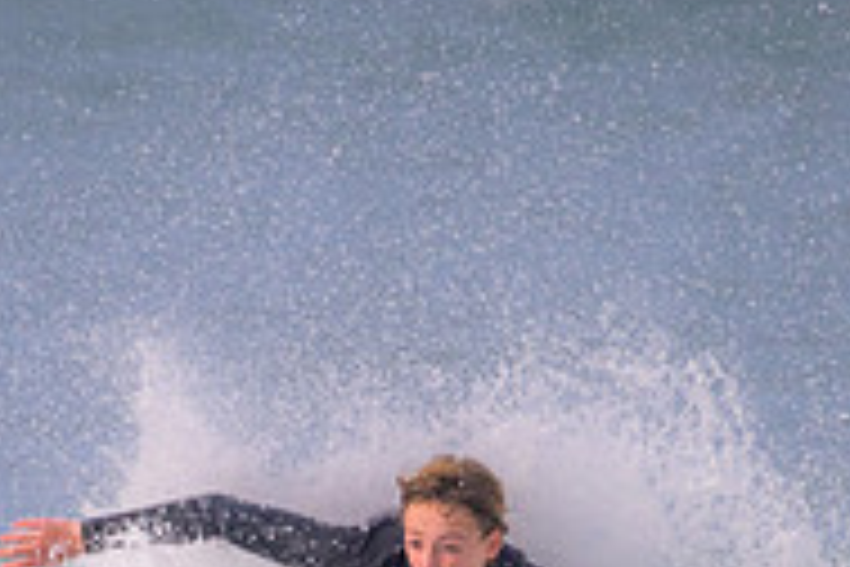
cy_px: 835
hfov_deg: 0.8
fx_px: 58032
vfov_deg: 0.6
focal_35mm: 2458
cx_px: 180
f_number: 11
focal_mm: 800
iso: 1100
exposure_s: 1/1250
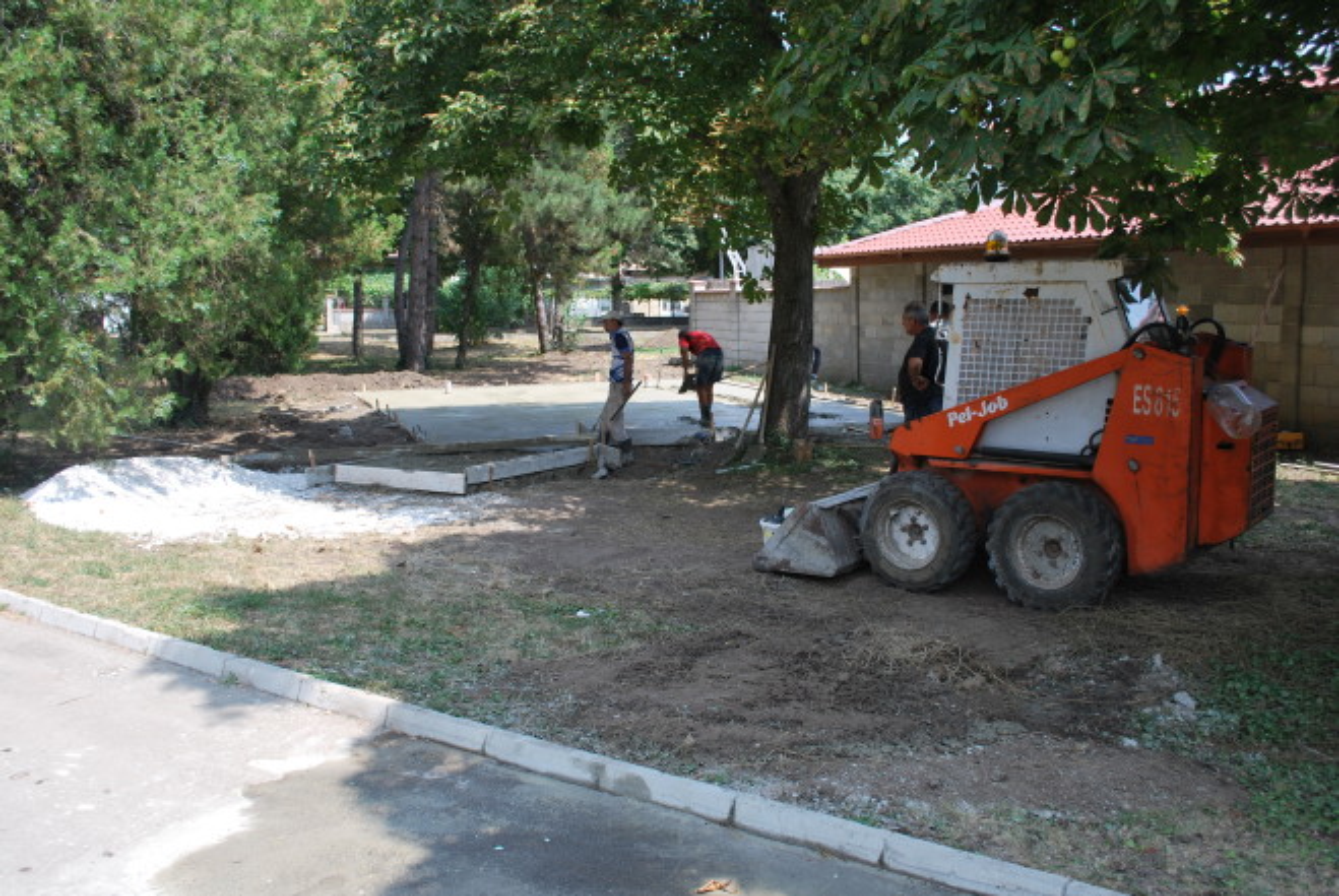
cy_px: 448
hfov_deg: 57.2
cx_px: 670
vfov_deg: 40.1
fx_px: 1229
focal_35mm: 33
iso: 100
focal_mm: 22
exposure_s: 1/160
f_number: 6.3
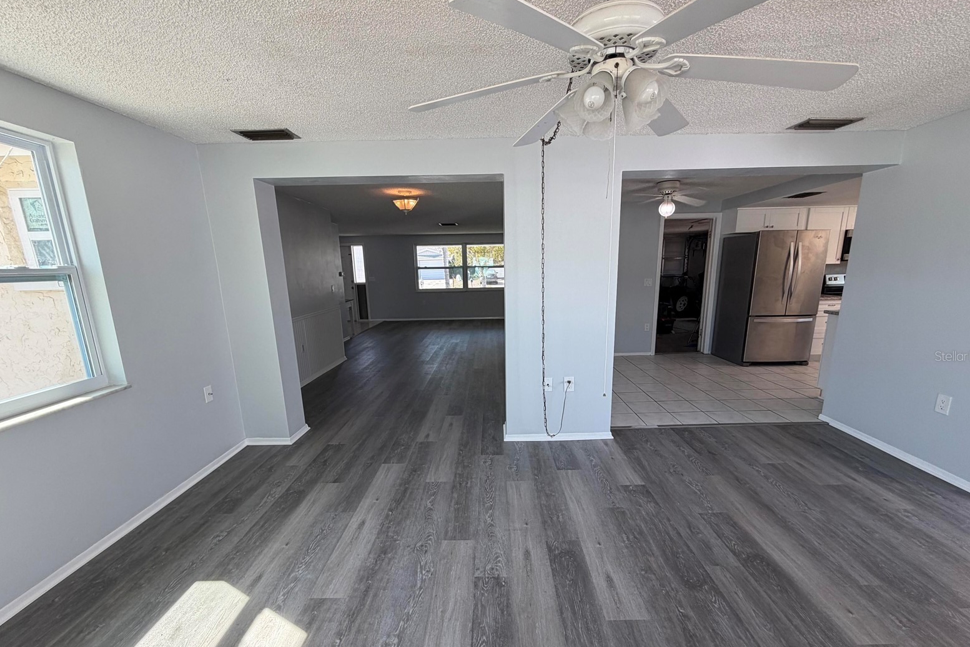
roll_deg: +0.5
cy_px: 356
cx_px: 494
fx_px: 404
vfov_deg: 77.1
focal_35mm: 15
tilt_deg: -12.7
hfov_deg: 100.4
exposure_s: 1/120
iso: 64
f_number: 2.2
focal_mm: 2.22
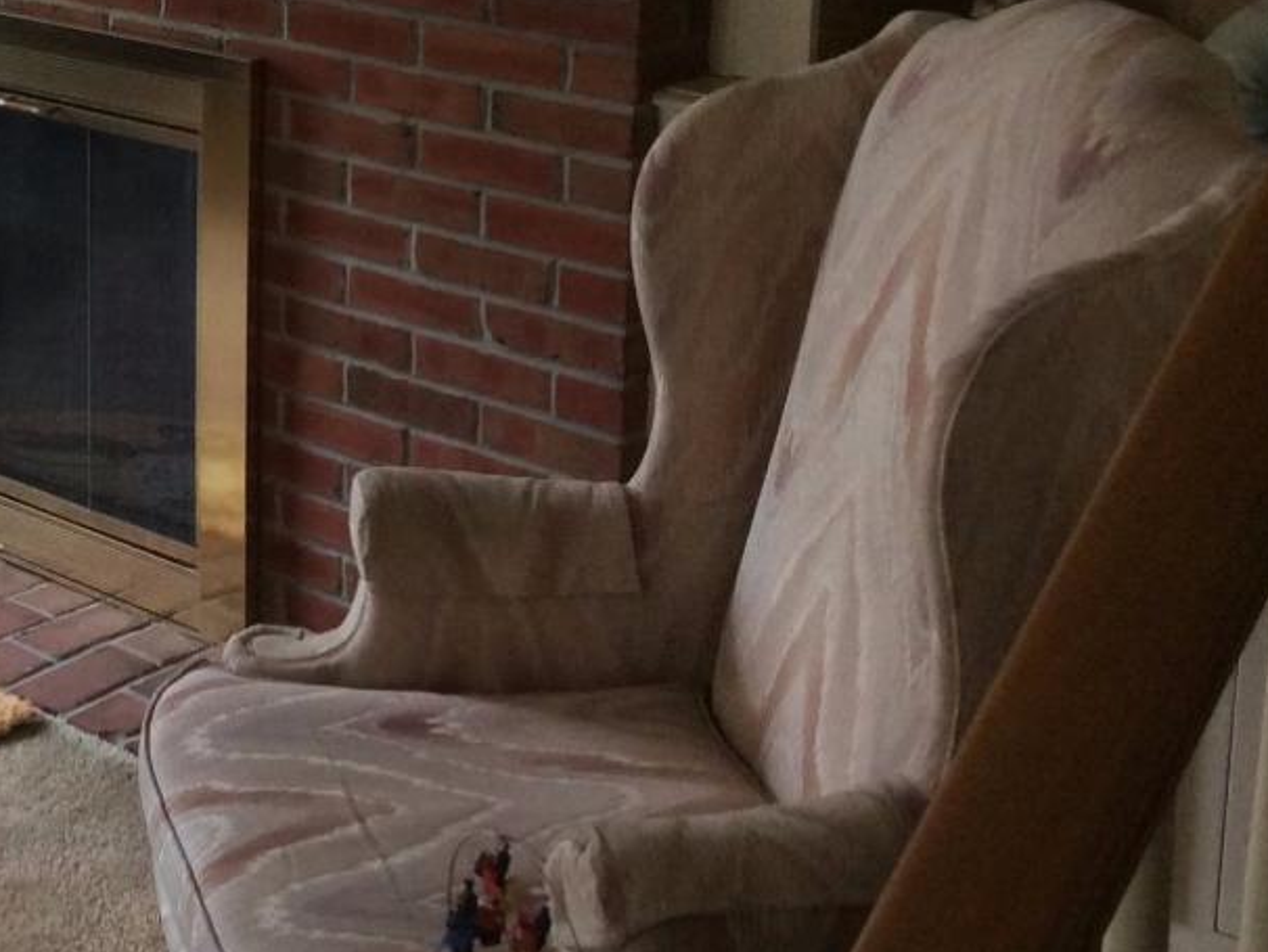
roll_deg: +0.6
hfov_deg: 23.9
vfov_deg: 18.8
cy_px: -19
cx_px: -144
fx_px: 2785
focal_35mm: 76
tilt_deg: -10.8
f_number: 2.4
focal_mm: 3.3
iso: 80
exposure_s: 1/24
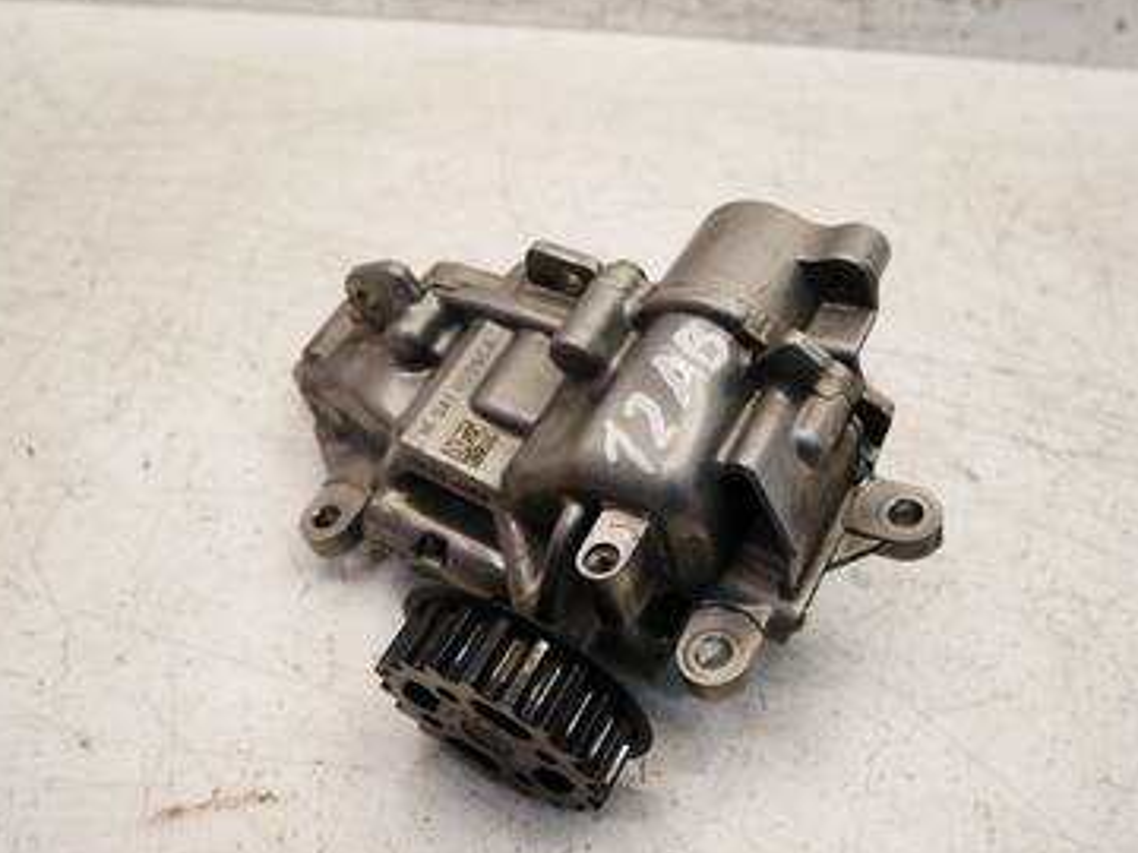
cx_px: 566
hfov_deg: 56.8
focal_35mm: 32
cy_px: 445
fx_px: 1052
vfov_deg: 44.1
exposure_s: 1/60
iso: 320
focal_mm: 12
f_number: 3.5
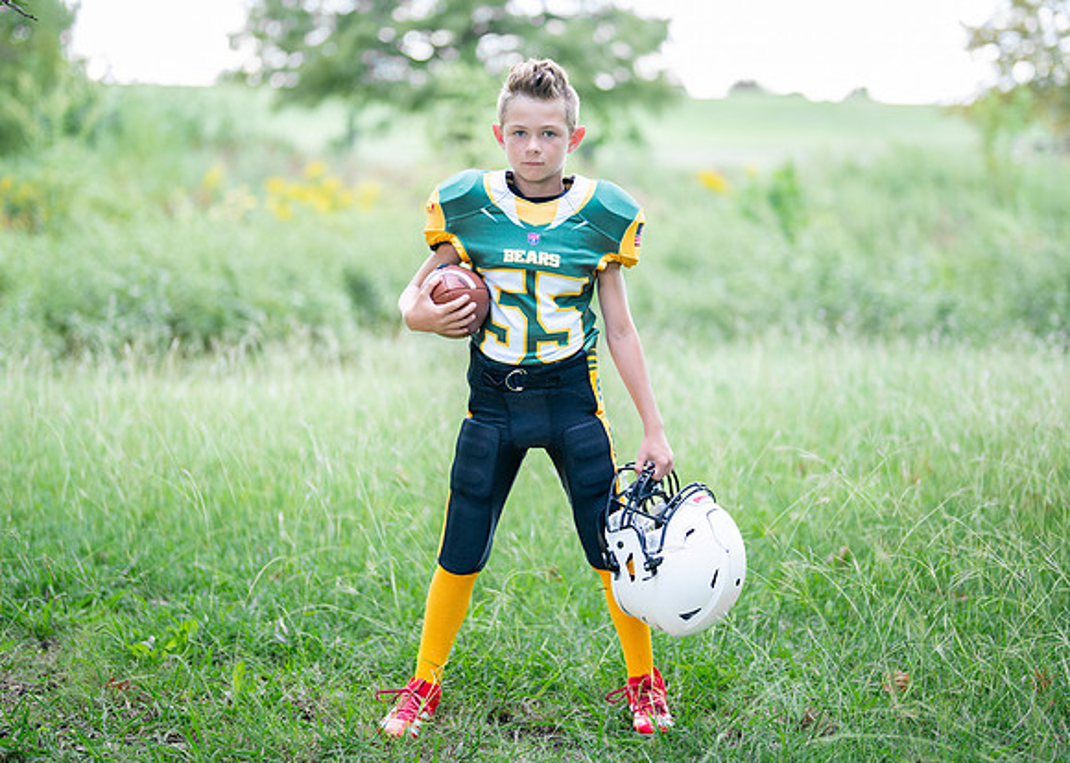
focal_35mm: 62
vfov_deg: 22.8
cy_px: 329
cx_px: 539
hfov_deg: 31.5
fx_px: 1894
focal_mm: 50
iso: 320
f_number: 1.2
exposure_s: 1/1250
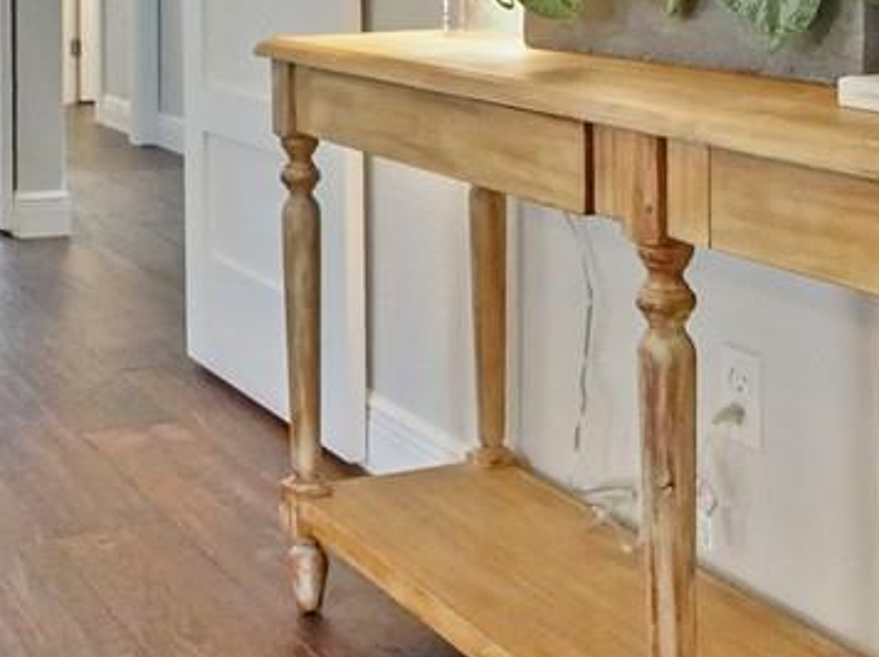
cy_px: -107
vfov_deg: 21.7
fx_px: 1598
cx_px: 296
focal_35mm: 63
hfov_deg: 30.5
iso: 3200
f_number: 4
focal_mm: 7
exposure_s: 1/60
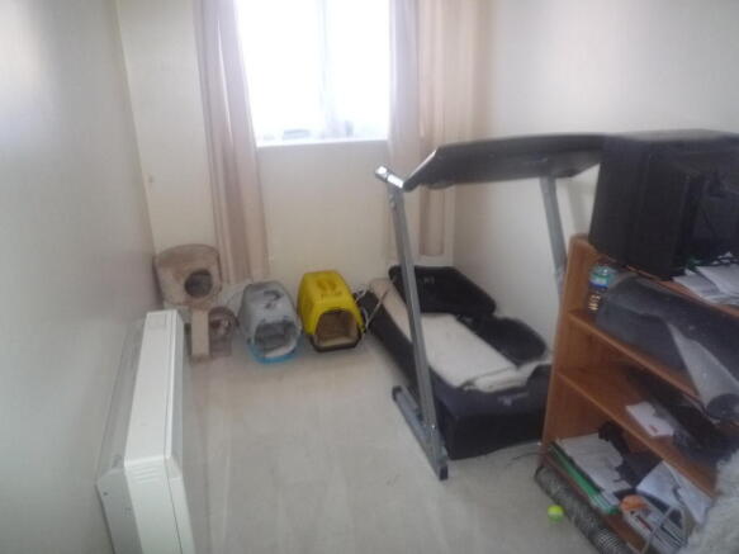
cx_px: 370
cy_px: 277
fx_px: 534
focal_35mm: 25
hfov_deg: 69.4
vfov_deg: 54.9
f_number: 2.8
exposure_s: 1/30
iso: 400
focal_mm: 4.4
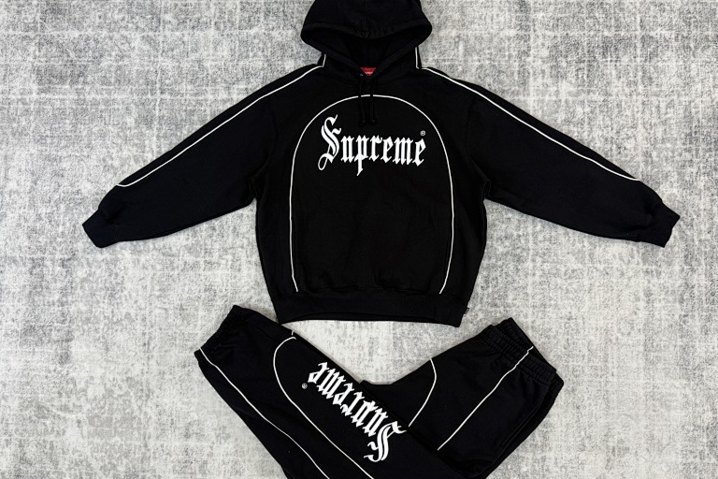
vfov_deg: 49.5
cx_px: 365
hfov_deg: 69.4
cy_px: 234
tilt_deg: -85.2
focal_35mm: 26
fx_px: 519
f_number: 1.78
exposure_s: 1/121
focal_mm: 6.76
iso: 125
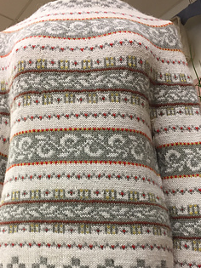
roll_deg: -1.5
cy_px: 183
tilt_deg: +14.5
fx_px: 356
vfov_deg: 40.6
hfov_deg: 31.5
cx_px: 91
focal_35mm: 46
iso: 50
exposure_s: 1/33
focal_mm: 4.15
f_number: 2.2
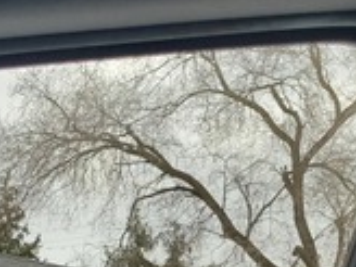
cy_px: 423
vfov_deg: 13.1
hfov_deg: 16.4
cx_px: -225
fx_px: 1090
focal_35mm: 106
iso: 40
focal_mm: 5.4
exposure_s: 1/532
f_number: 1.8
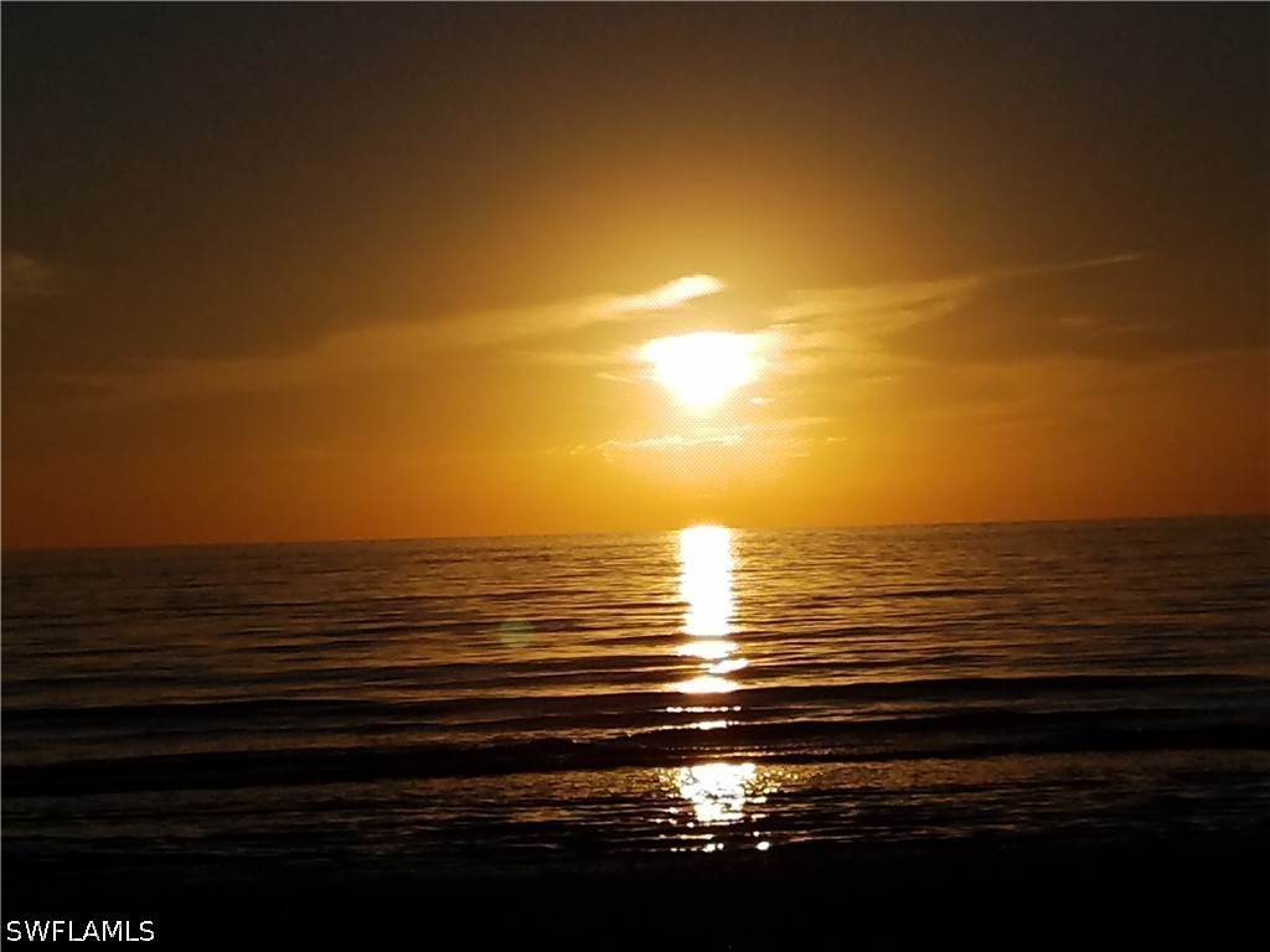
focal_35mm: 26
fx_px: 954
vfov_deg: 53.1
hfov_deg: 67.3
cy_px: 476
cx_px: 635
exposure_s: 1/42880
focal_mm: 4.2
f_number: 1.7
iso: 50
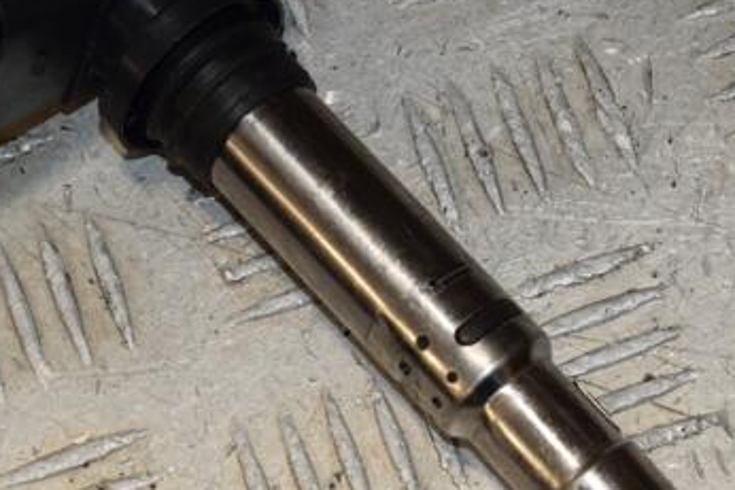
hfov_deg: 11.3
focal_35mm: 182
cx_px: 376
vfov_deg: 7.6
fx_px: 3717
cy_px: 242
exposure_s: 1/200
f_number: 11
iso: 800
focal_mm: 70
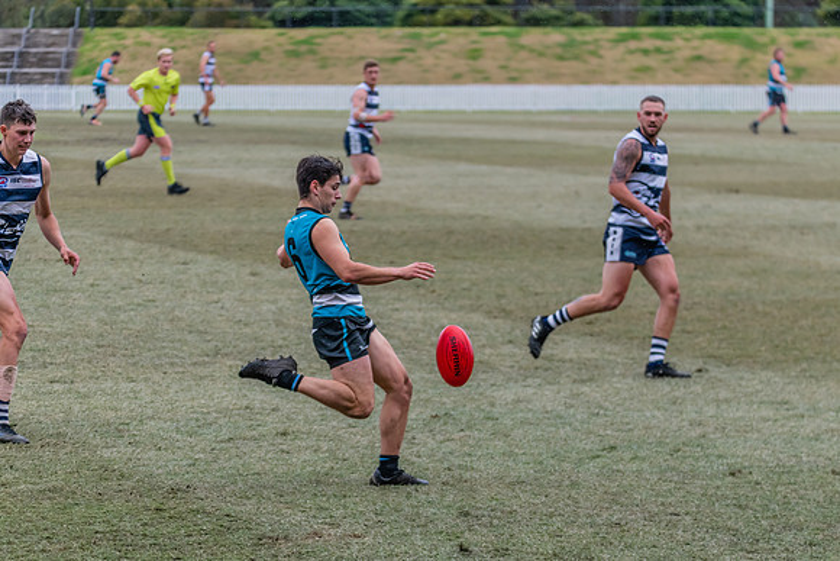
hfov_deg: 12.6
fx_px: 3794
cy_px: 302
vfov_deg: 8.4
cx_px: 453
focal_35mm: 163
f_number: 5
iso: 1250
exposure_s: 1/1600
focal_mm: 150
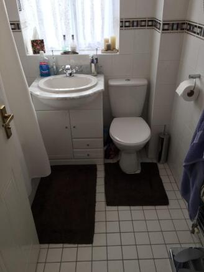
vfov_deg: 61.6
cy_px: 136
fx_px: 228
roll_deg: +2.0
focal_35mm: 29
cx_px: 102
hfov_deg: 48.2
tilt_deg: -30.1
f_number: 2.2
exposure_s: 1/40
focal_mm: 4.15
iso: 32
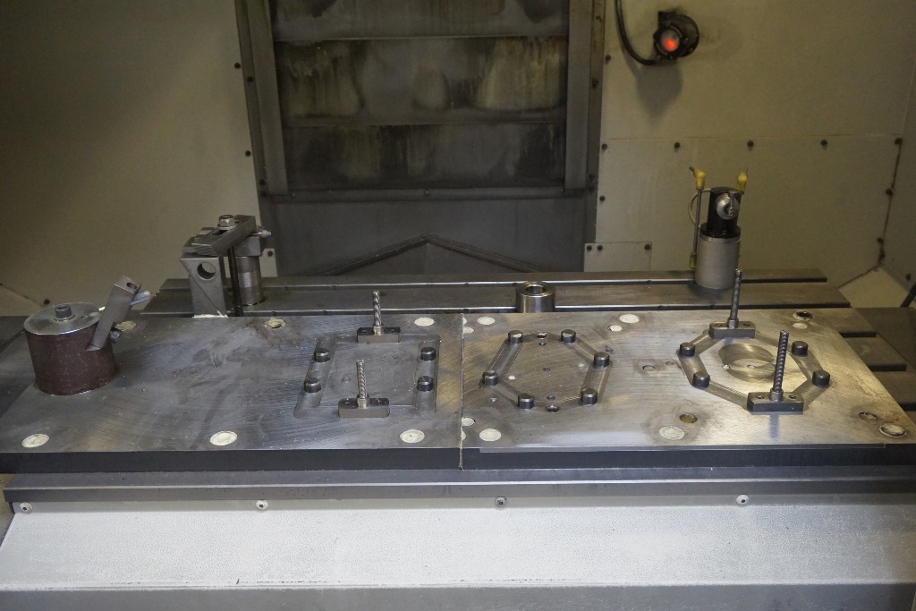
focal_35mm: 34
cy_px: 306
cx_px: 458
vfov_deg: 38.4
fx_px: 878
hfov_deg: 55.1
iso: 2000
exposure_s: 1/160
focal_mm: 23
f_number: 4.5
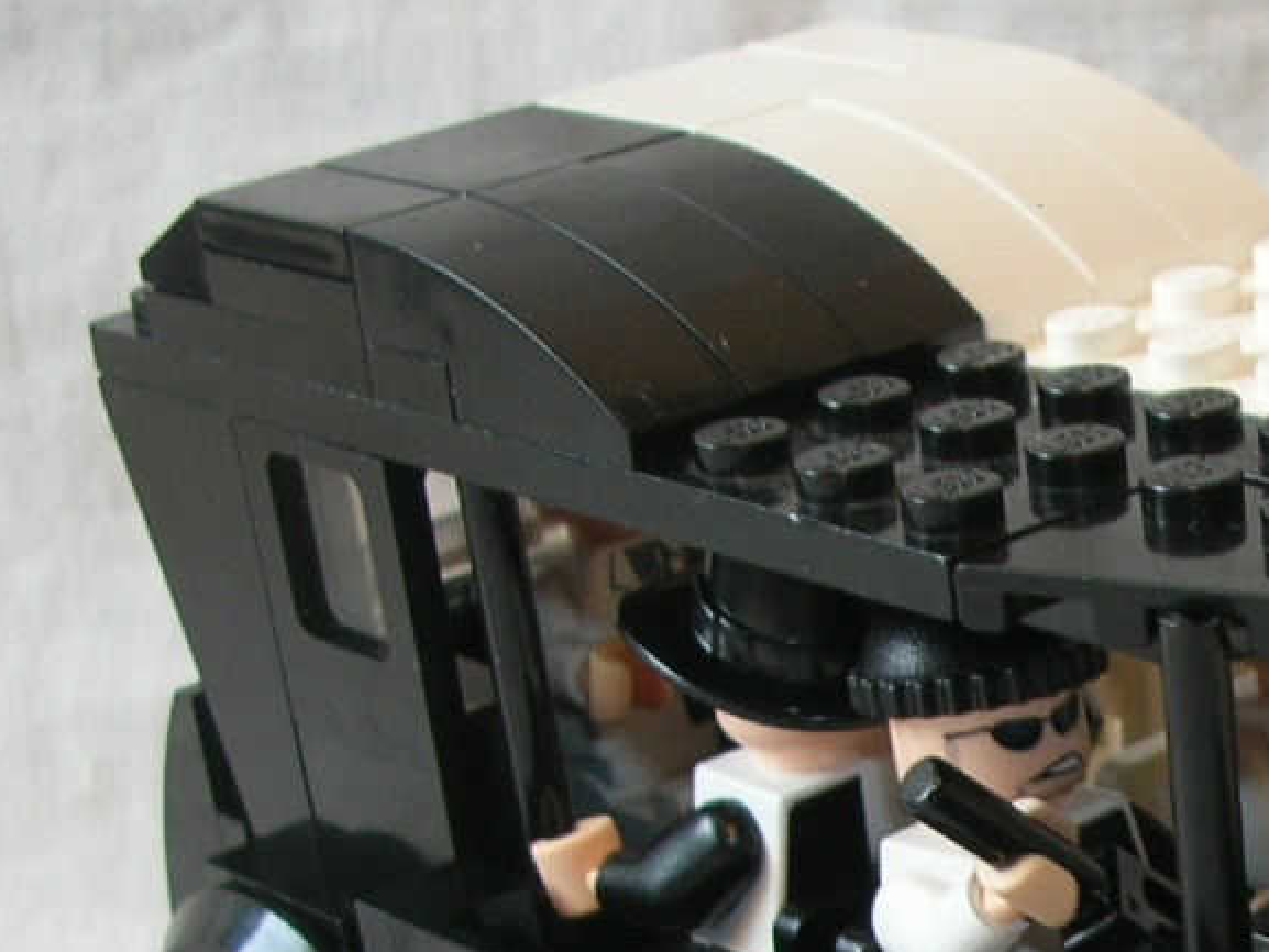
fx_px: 3557
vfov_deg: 14.8
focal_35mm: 97
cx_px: 1469
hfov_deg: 19.2
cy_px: 1102
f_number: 2.8
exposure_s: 1/7.3
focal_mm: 5.8
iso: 50
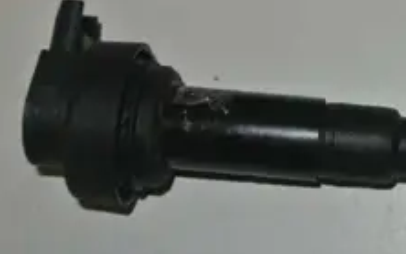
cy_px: 0
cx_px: 415
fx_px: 985
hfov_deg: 22.3
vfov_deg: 14.5
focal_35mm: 89
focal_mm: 13.6
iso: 200
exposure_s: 1/60
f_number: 4
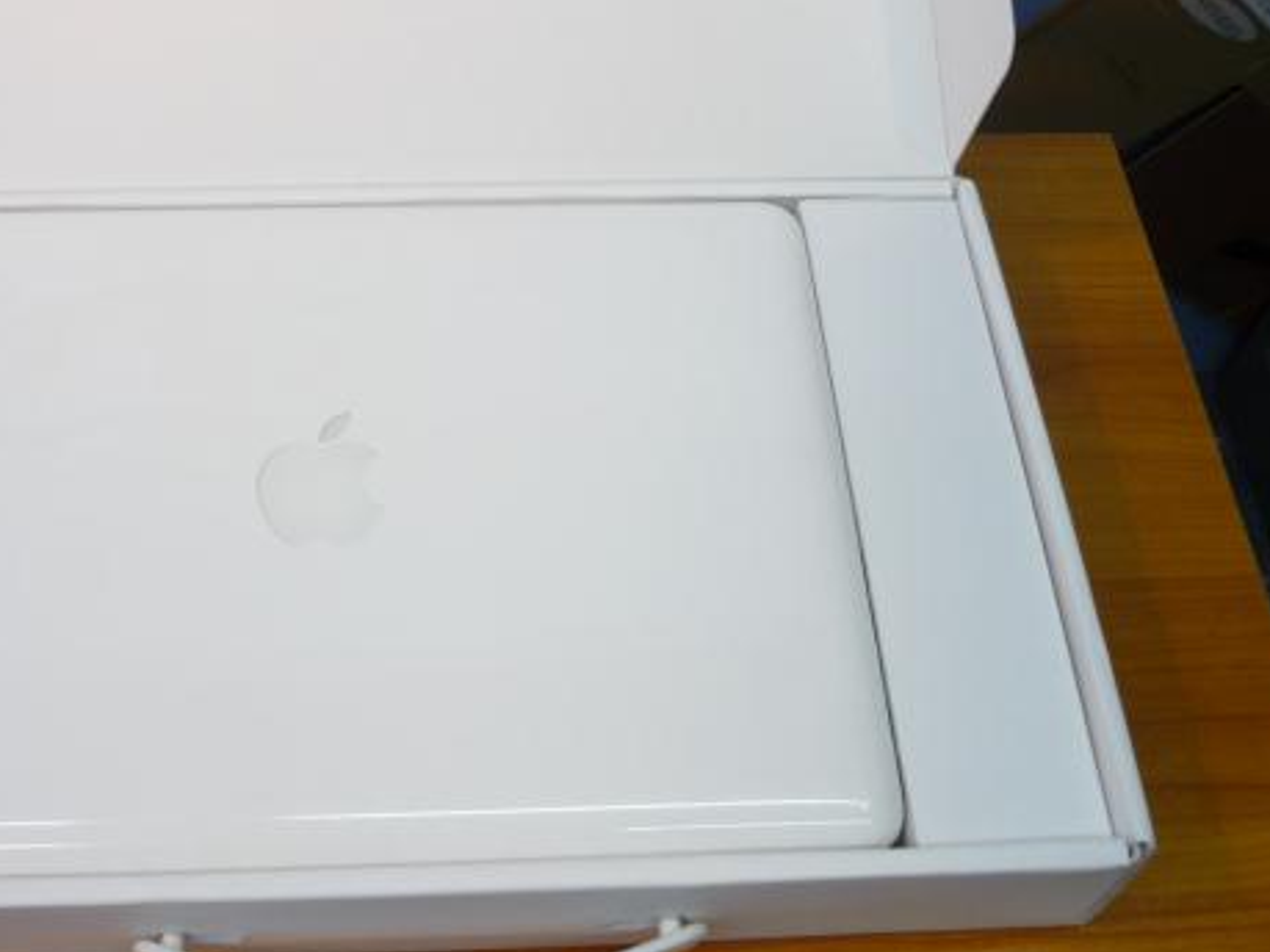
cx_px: 473
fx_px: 1687
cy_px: 393
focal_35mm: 46
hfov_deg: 40.9
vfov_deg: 31.4
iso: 125
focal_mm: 5.5
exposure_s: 1/30
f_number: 2.8
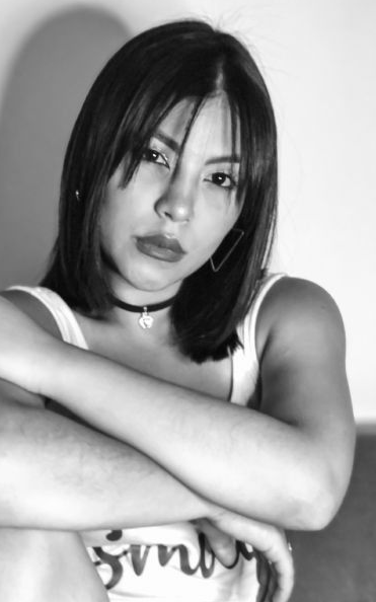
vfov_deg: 33.5
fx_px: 1001
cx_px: 159
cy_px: 299
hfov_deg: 21.3
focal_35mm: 61
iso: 1000
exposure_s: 1/30
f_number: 2.8
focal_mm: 6.6
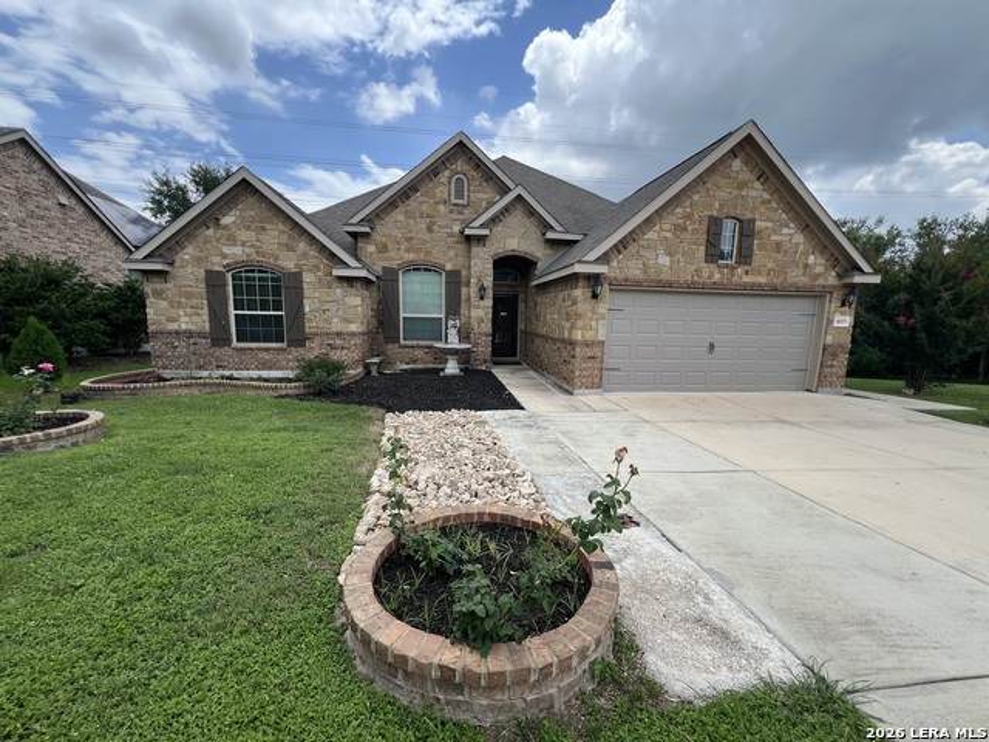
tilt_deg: -7.9
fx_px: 371
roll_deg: -0.9
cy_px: 371
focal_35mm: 13
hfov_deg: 106.2
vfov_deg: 89.9
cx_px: 494
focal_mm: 1.57
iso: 32
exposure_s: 1/686
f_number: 1.8
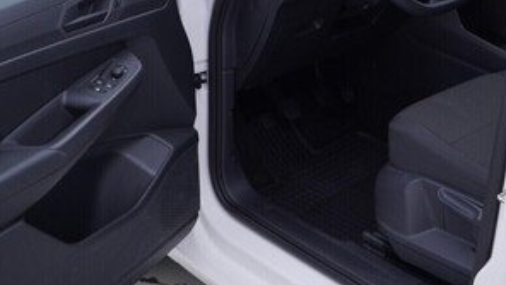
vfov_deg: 17.0
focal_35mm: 70
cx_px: 303
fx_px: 940
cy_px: 26
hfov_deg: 30.1
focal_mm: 24
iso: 125
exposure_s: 1/60
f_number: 3.5
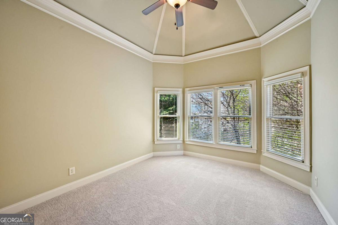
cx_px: 169
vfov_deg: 81.2
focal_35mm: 14
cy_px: 112
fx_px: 131
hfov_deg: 104.3
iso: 125
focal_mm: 14
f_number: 8
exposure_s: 1/15
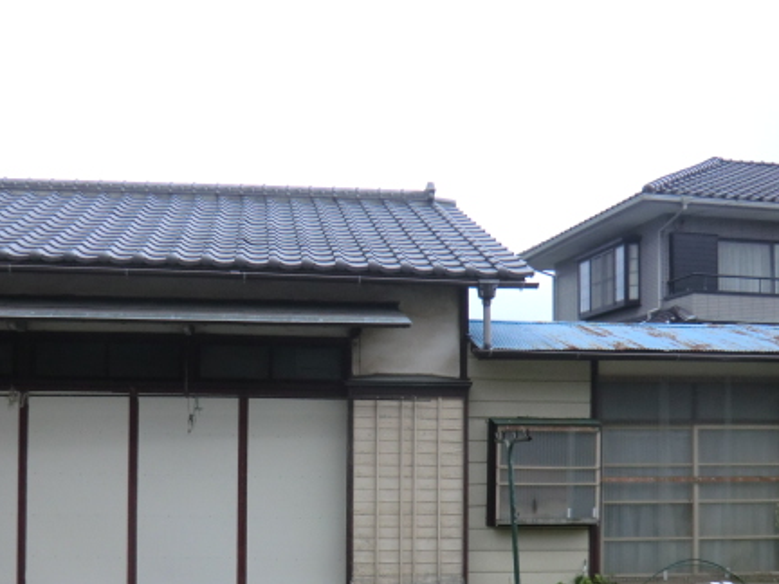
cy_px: 411
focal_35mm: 43
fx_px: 968
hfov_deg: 43.8
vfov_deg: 33.2
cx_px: 364
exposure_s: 1/60
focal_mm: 5.2
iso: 160
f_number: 3.5
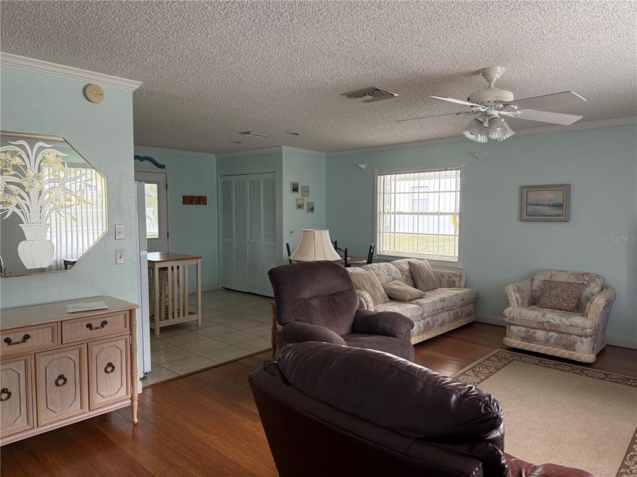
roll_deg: -0.4
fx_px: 442
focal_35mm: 24
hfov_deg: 71.6
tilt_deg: -3.2
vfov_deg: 56.8
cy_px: 238
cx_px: 318
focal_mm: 6.76
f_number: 1.78
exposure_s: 1/93
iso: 200
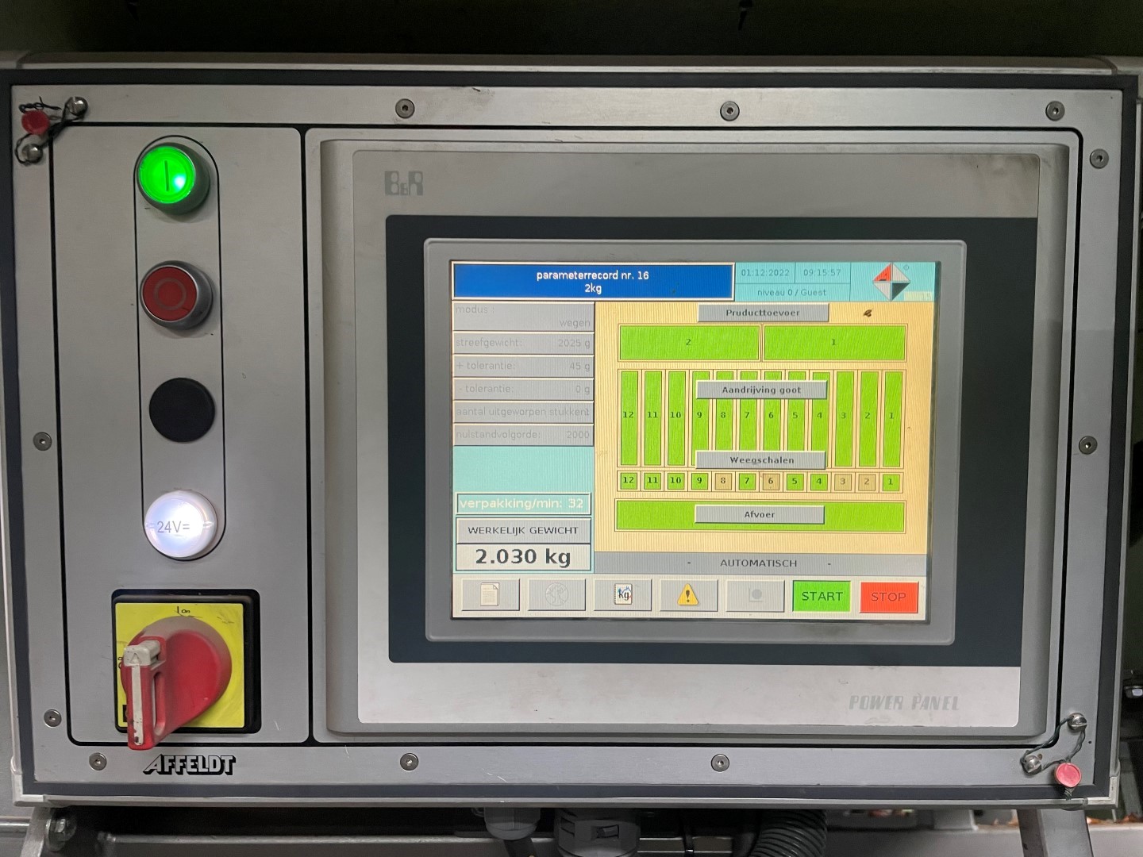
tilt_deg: +21.9
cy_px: 428
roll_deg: -0.1
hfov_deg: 67.3
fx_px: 859
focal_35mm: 26
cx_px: 572
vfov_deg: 53.1
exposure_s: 1/50
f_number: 1.6
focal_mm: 4.2
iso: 80
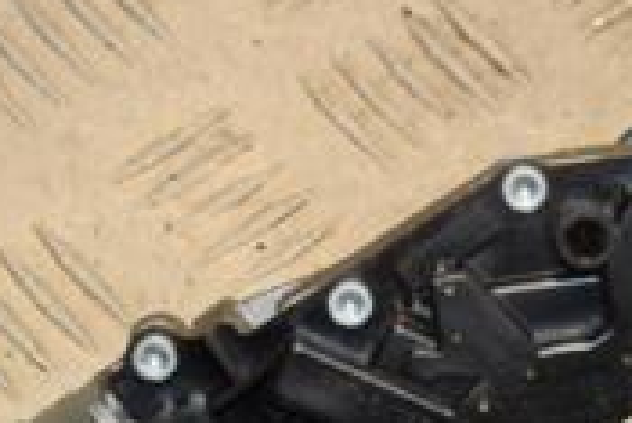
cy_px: 647
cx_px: 628
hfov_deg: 9.5
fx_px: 3795
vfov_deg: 6.3
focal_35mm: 216
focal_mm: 42
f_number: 9
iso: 800
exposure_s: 1/200
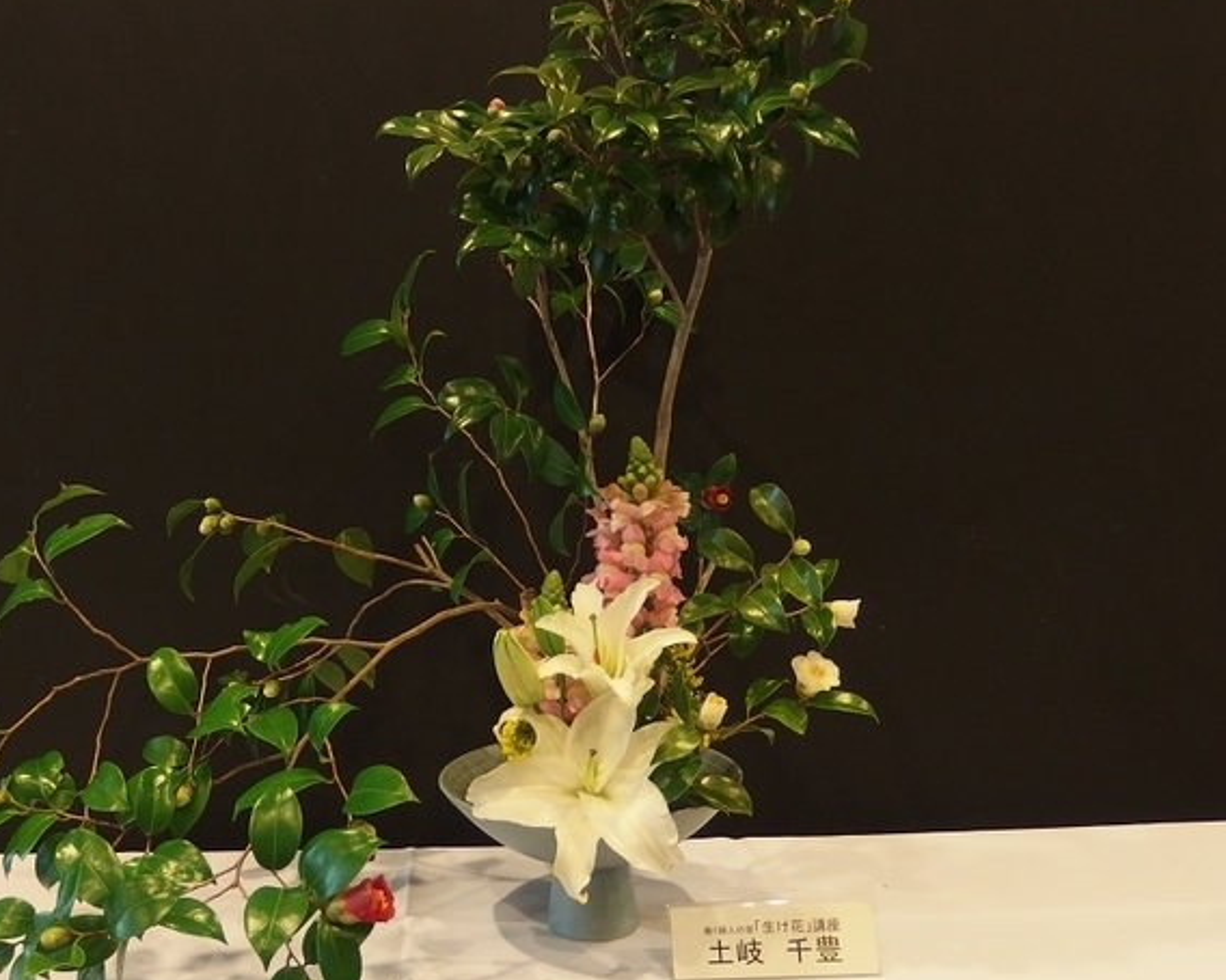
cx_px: 471
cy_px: 481
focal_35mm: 44
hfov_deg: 41.8
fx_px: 1596
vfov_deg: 34.1
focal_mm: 5.6
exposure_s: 1/30
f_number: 1.9
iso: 320
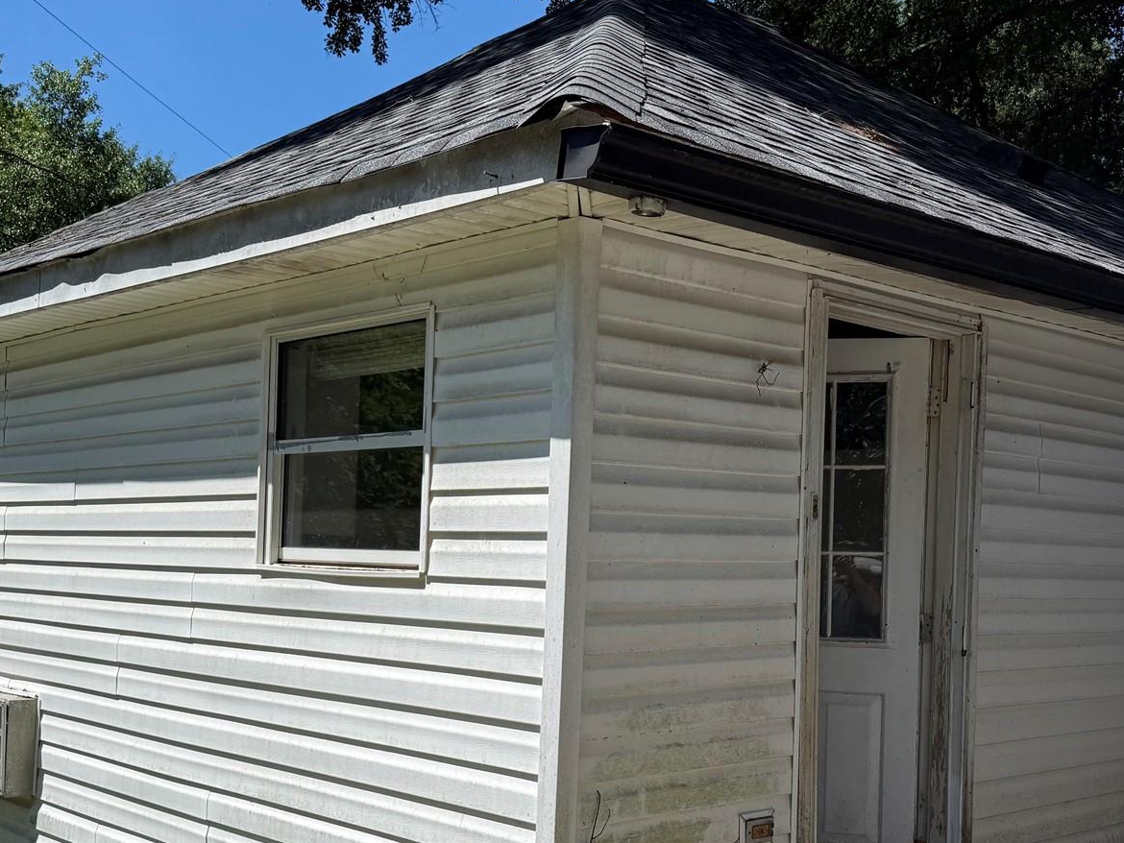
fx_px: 1364
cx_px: 539
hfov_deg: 44.8
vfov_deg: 34.0
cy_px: 578
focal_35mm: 42
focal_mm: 6.76
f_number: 1.78
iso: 80
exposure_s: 1/6711
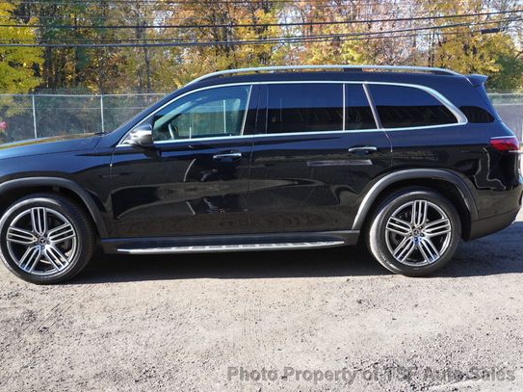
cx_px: 240
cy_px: 188
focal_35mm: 34
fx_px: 514
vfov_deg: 41.8
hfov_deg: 53.9
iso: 1250
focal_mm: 20
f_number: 9
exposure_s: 1/250
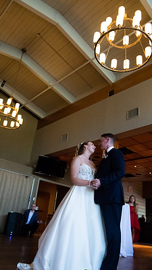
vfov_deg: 64.3
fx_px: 215
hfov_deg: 38.8
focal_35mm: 30
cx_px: 85
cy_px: 143
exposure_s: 1/640
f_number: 2.8
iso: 5000
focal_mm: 17
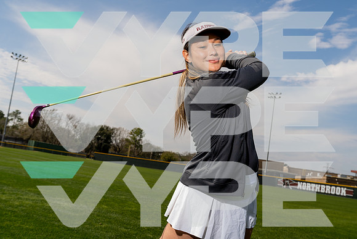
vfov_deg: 32.6
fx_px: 407
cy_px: 120
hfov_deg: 47.4
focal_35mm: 41
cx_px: 178
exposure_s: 1/250
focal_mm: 41
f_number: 8
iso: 100
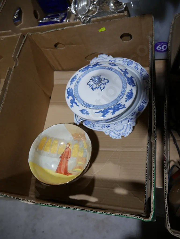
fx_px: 194
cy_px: 120
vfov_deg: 63.4
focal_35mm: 28
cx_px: 90
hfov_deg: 49.8
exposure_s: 1/125
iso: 200
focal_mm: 14
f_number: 3.5
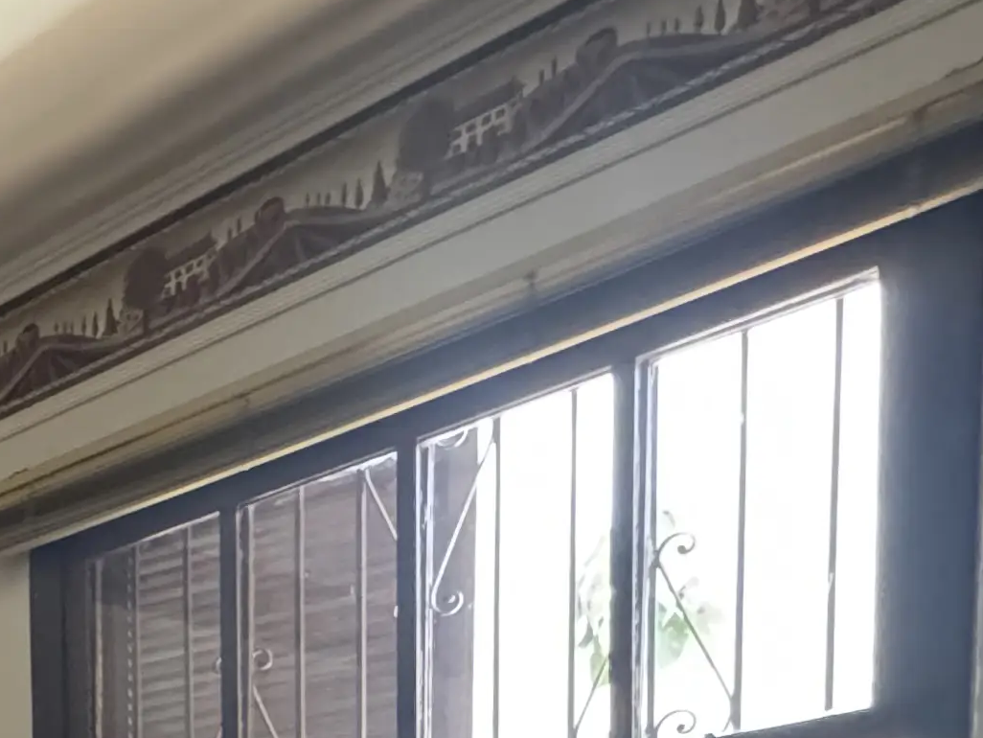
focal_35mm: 55
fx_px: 1562
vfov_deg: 20.4
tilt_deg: -5.3
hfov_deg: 25.8
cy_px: 1262
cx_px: -495
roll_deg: +3.2
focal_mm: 2.22
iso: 1250
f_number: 2.2
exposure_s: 1/56
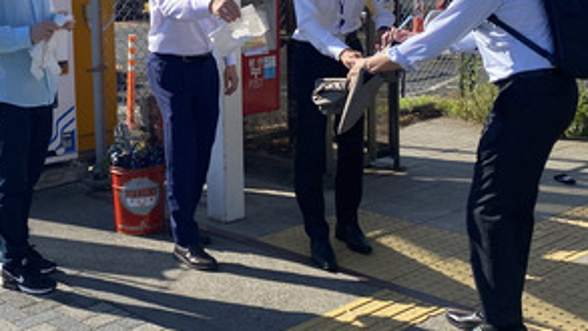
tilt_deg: -8.7
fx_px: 905
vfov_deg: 20.6
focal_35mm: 58
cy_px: 86
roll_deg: +0.8
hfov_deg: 35.2
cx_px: 142
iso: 32
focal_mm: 4.25
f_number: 1.8
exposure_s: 1/2141
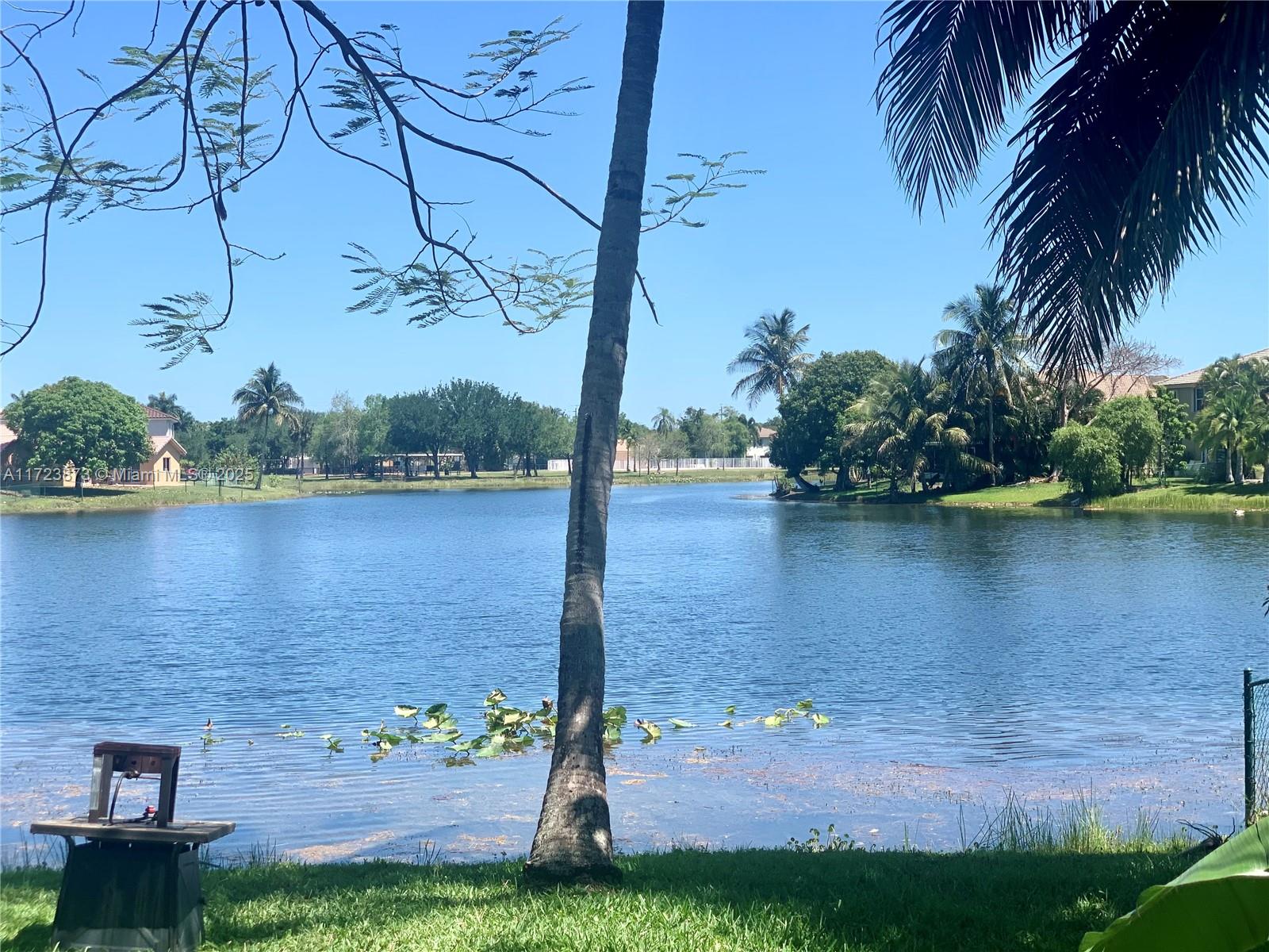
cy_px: 476
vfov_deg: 28.0
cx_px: 634
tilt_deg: -0.1
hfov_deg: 36.8
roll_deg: -0.1
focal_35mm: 52
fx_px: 1906
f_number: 2.4
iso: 16
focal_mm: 6
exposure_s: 1/1043
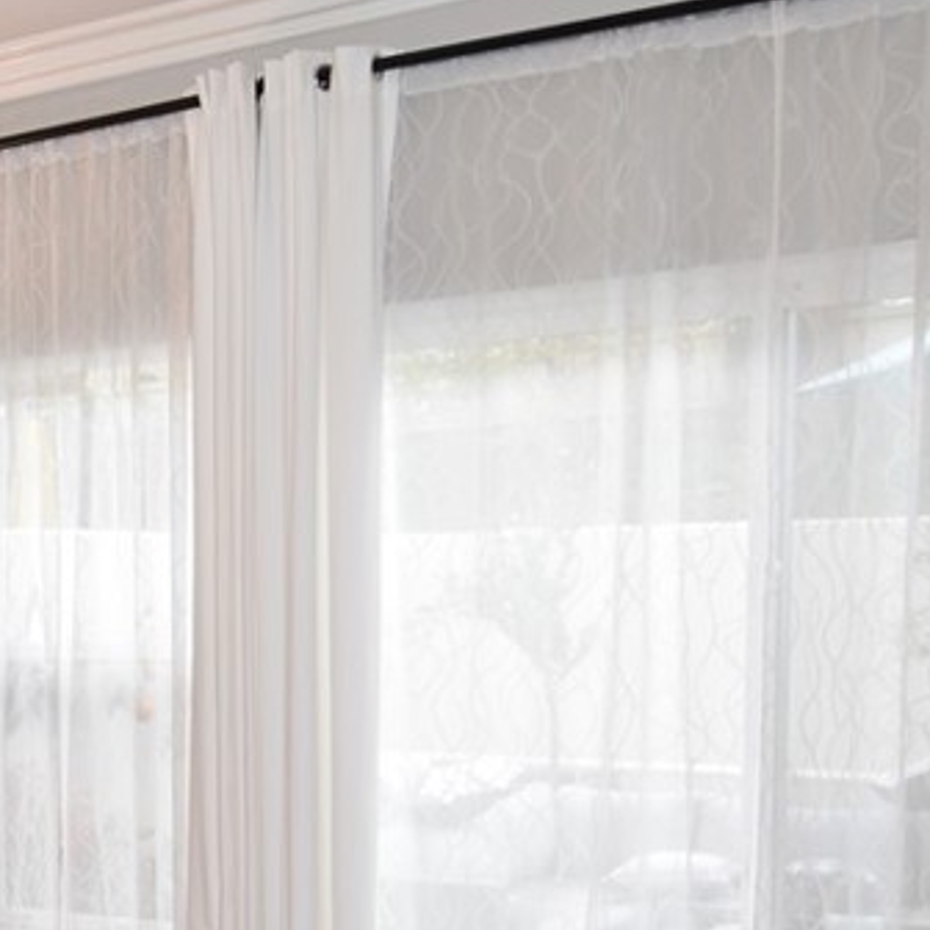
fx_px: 1772
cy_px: 771
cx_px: -199
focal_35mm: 58
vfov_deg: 28.6
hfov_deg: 26.1
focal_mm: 15
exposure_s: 1/60
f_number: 4
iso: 800
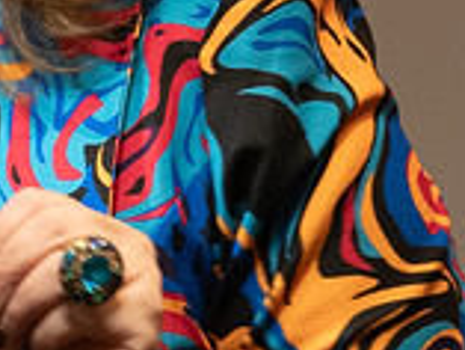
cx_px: 210
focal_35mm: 1099
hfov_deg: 1.8
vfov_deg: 1.4
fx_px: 14774
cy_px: -58
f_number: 4.5
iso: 1600
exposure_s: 1/200
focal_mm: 175
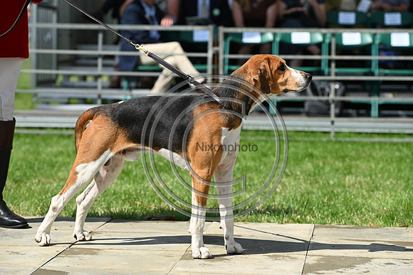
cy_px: 138
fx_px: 1377
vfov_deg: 11.4
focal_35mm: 120
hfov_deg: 17.1
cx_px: 206
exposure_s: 1/1250
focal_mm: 120
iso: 160
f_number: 4.5
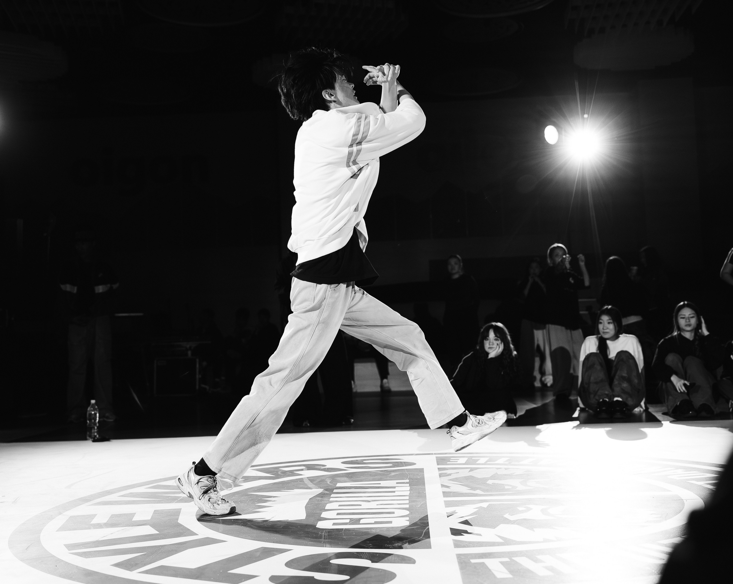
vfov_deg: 34.3
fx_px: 946
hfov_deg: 42.4
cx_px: 367
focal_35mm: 44
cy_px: 292
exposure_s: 1/800
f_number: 2.8
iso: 3200
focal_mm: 37
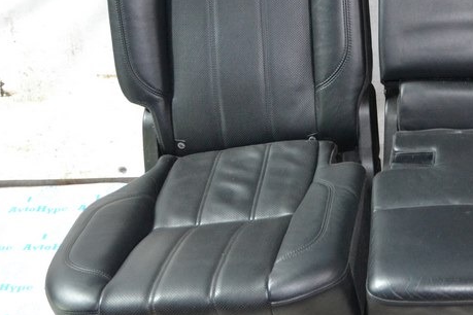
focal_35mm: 87
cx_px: 419
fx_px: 1143
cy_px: 19
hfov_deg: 22.8
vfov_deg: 15.5
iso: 2000
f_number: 4.2
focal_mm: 26
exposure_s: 1/60
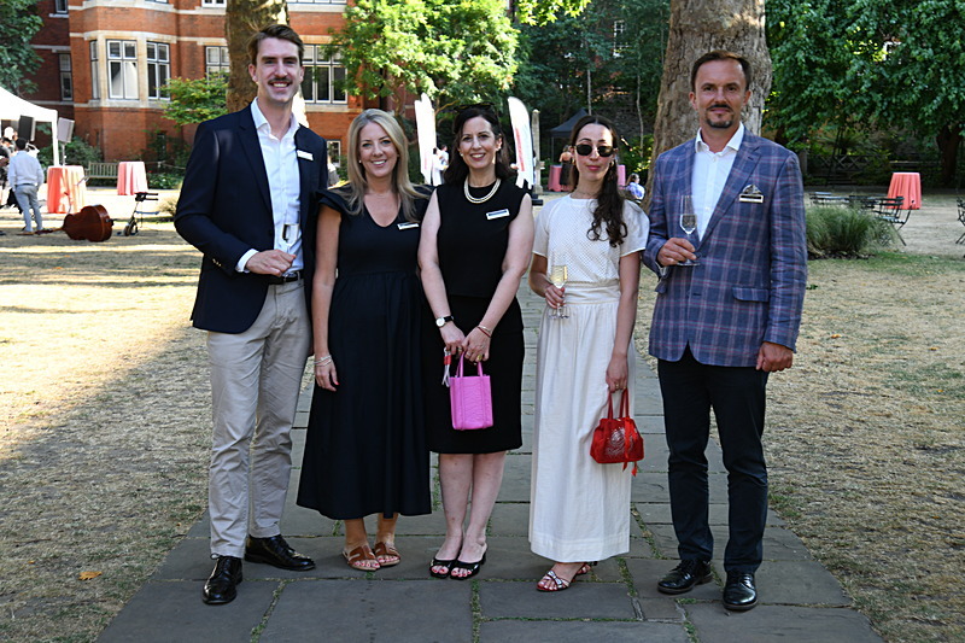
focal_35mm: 48
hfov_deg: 41.1
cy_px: 322
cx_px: 482
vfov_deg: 28.1
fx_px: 1286
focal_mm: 48
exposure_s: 1/60
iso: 400
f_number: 8
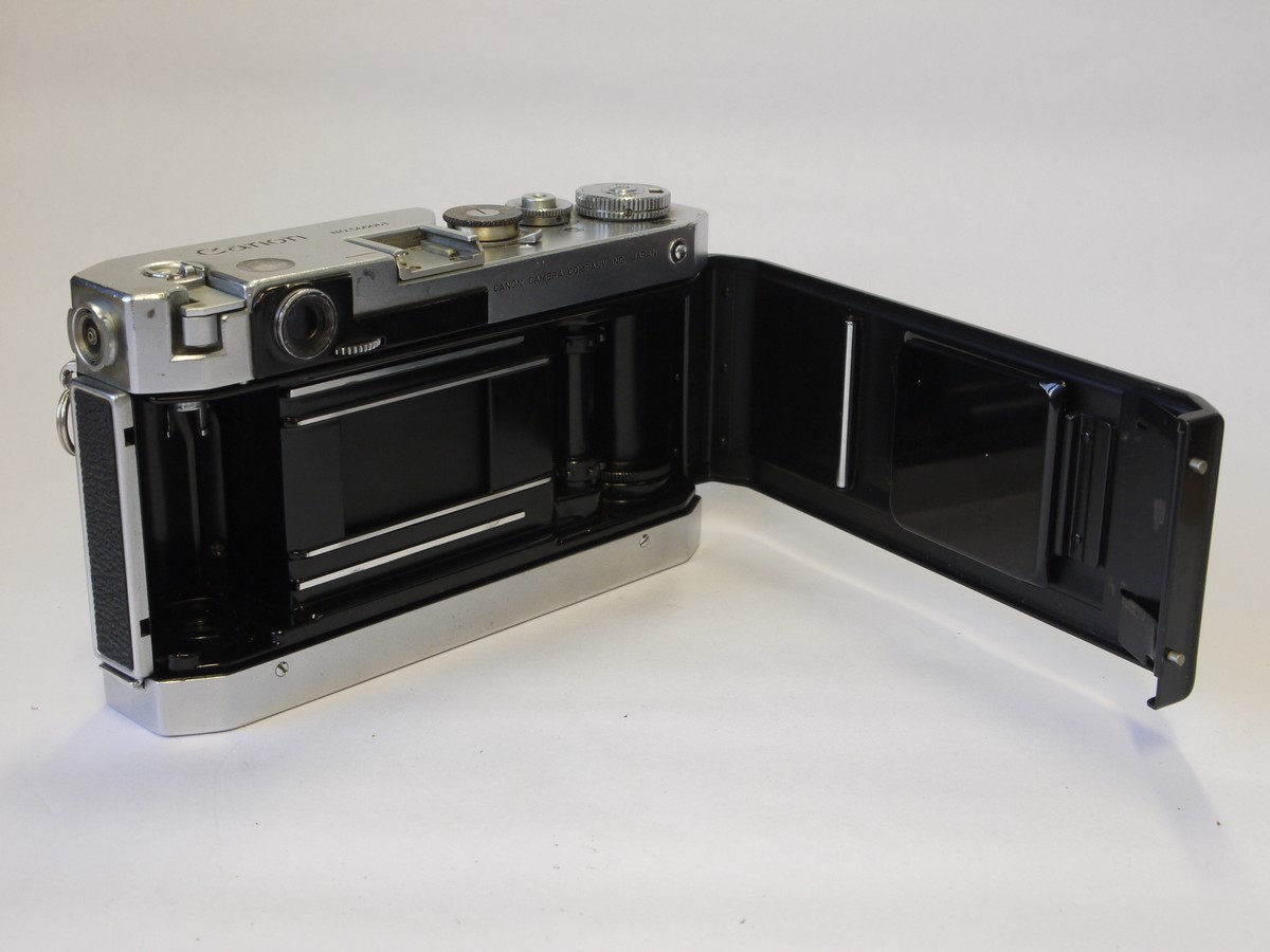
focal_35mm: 54
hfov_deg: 35.5
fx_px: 1981
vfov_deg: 27.0
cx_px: 635
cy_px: 476
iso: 400
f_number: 10
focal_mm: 27
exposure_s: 1/13
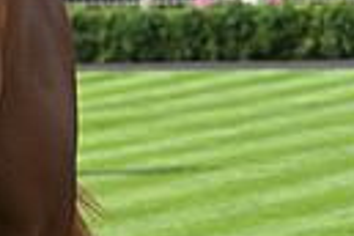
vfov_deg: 2.6
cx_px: 790
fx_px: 5290
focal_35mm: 538
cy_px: 141
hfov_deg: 3.8
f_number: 5.6
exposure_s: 1/1000
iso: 400
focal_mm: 120
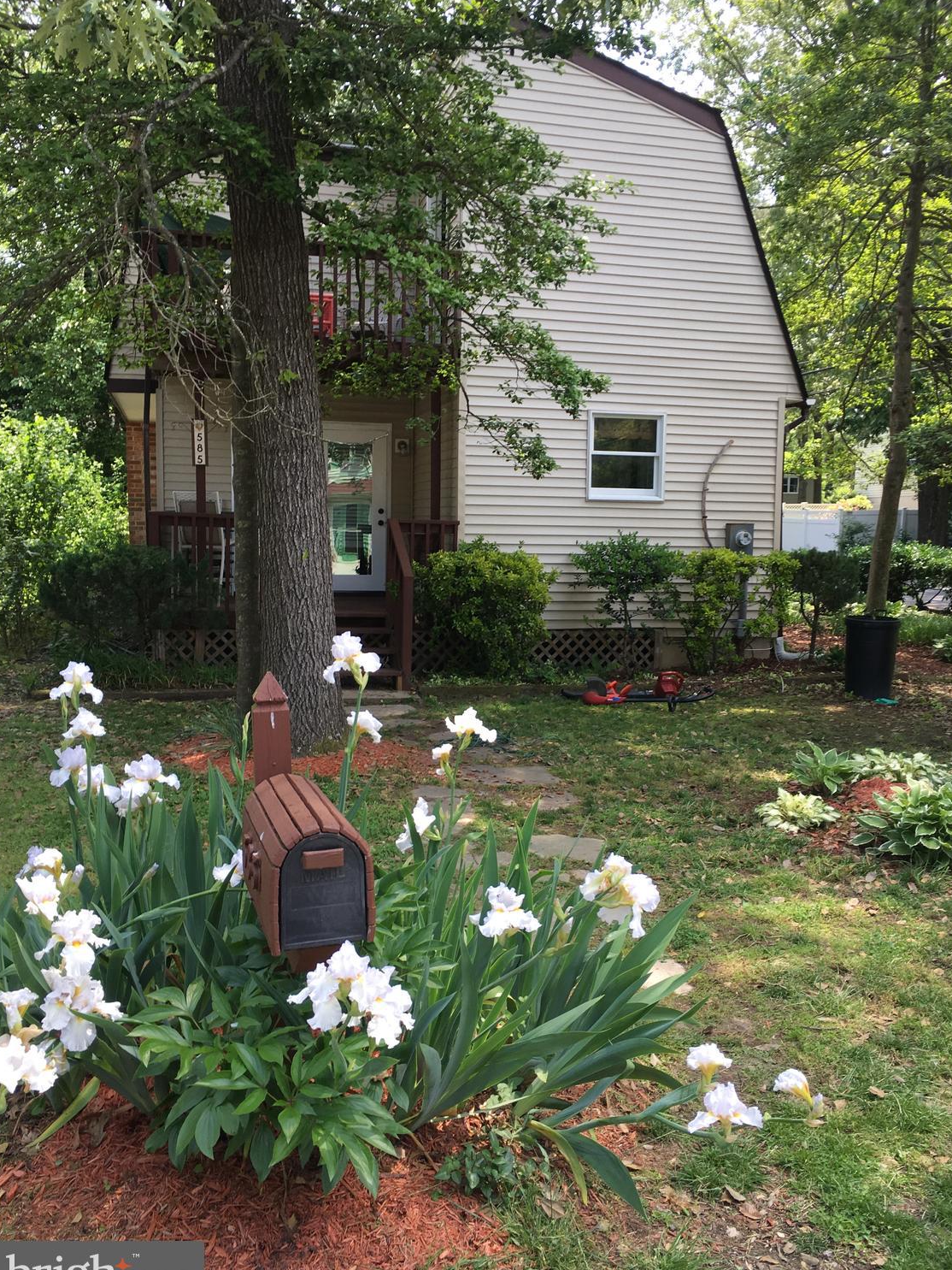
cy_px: 654
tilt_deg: -5.4
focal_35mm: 30
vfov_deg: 59.9
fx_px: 1100
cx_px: 483
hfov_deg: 46.8
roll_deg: -1.6
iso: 25
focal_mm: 4.15
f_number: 2.2
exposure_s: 1/222
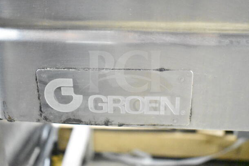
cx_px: 124
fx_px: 363
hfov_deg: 37.8
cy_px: 83
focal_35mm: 52
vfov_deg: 25.8
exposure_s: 1/25
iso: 25600
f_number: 4.5
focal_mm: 35
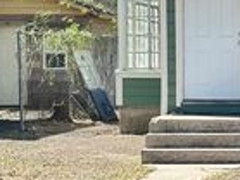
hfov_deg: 10.7
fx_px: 1198
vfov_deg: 8.6
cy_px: 101
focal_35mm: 173
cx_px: 426
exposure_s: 1/767
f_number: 1.78
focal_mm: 6.86
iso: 64
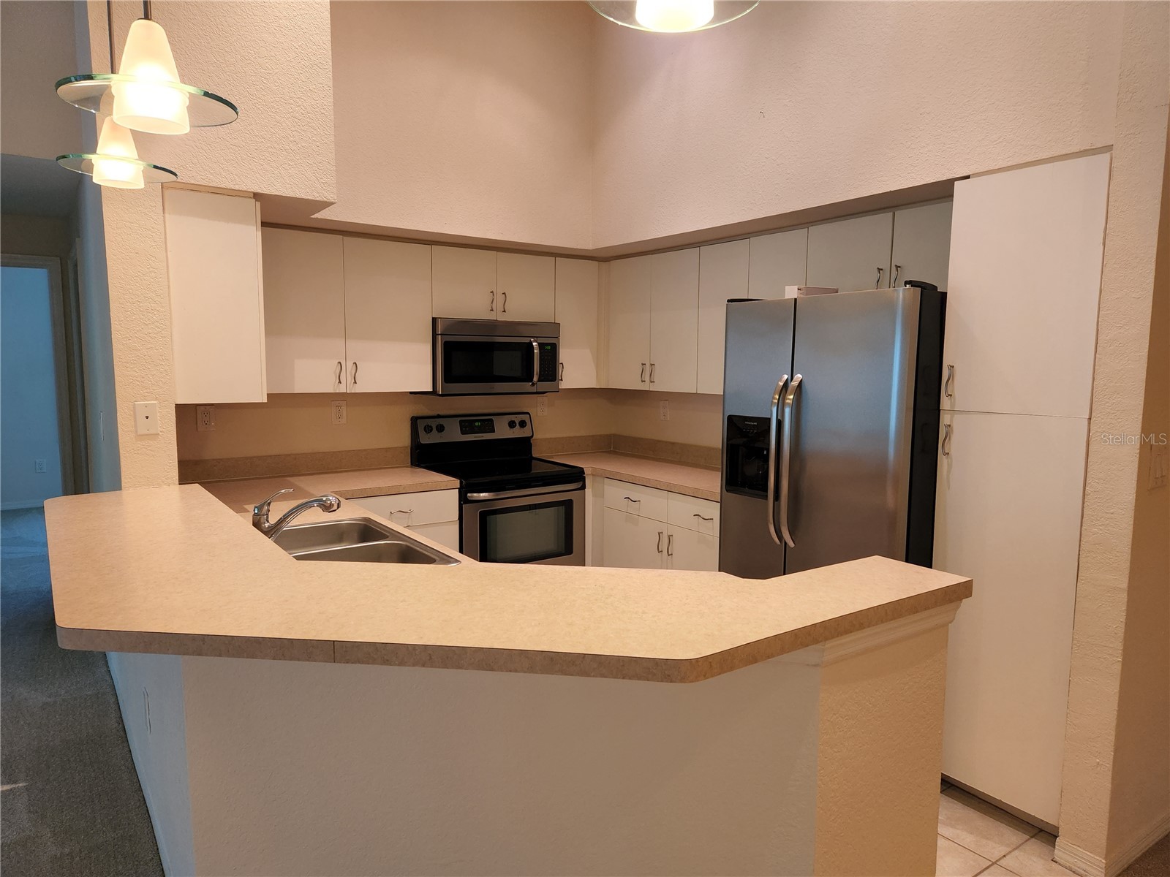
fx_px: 777
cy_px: 438
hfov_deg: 73.9
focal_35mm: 23
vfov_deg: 58.9
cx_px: 585
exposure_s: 1/120
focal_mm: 5.4
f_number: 1.8
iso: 500
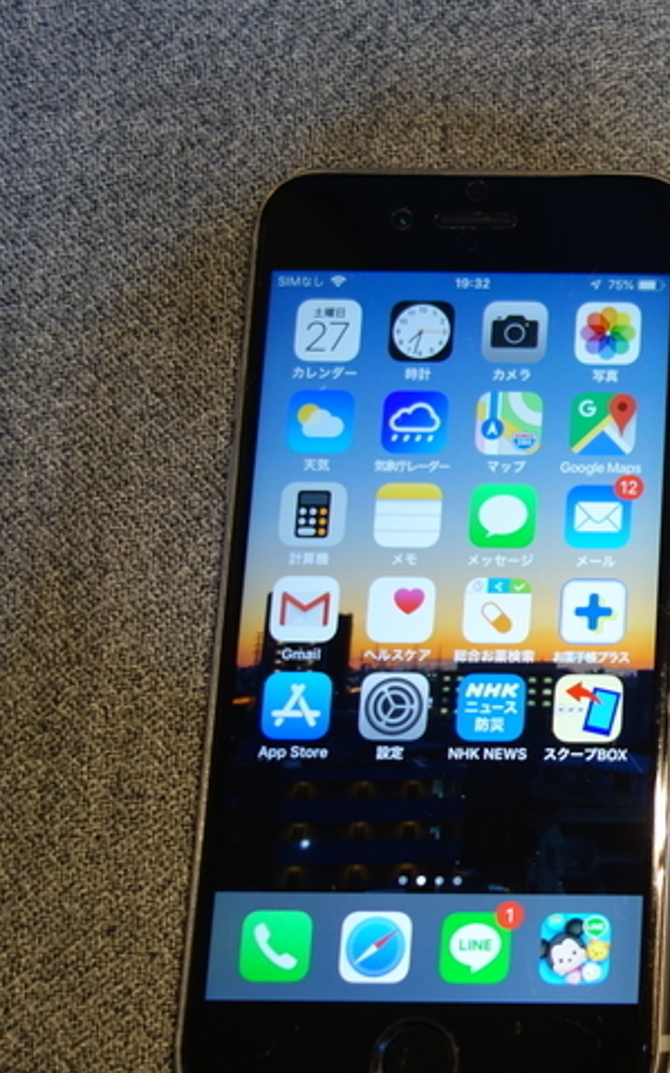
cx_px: 993
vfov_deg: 33.5
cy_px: 568
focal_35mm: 61
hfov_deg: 18.8
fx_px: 1784
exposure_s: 1/40
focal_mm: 10.4
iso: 125
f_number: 1.8
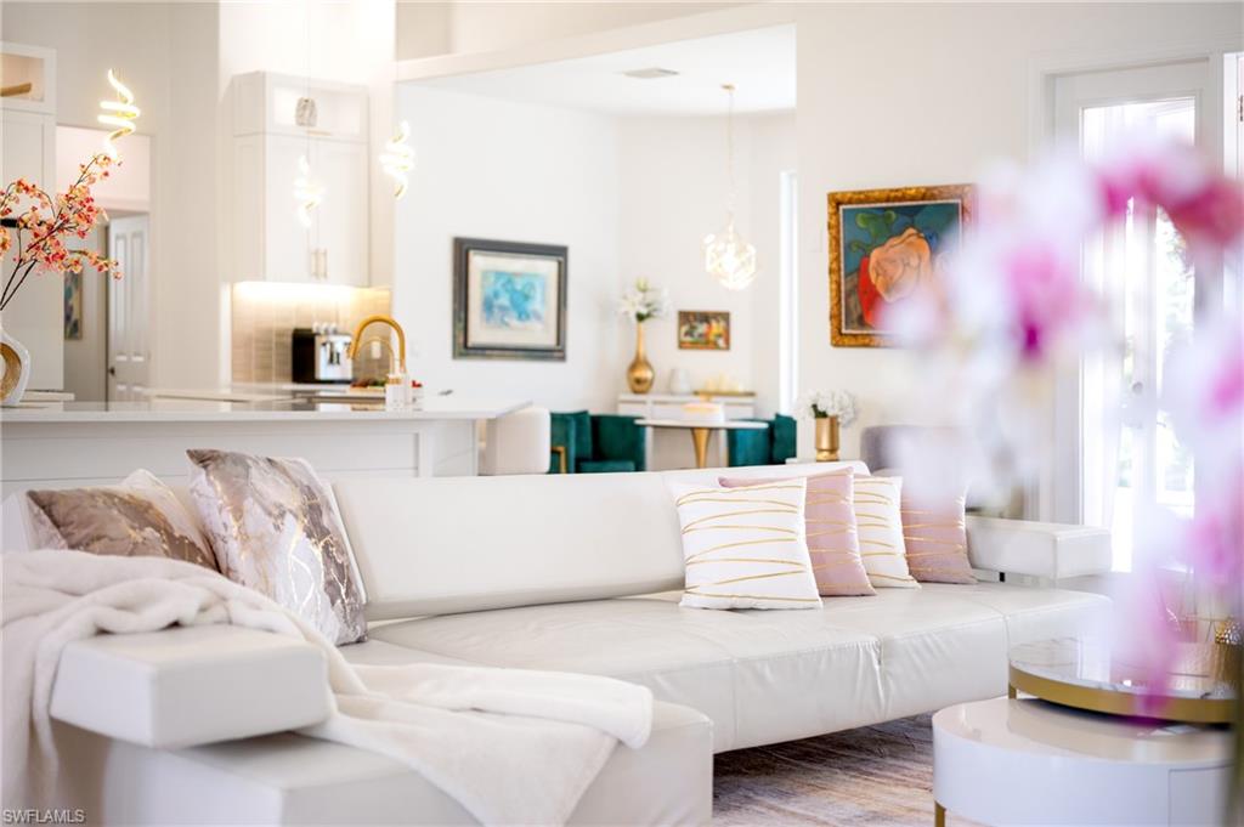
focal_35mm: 50
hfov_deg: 39.6
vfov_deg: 26.9
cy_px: 414
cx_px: 622
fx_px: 1726
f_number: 1.8
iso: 250
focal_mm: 50
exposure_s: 1/320
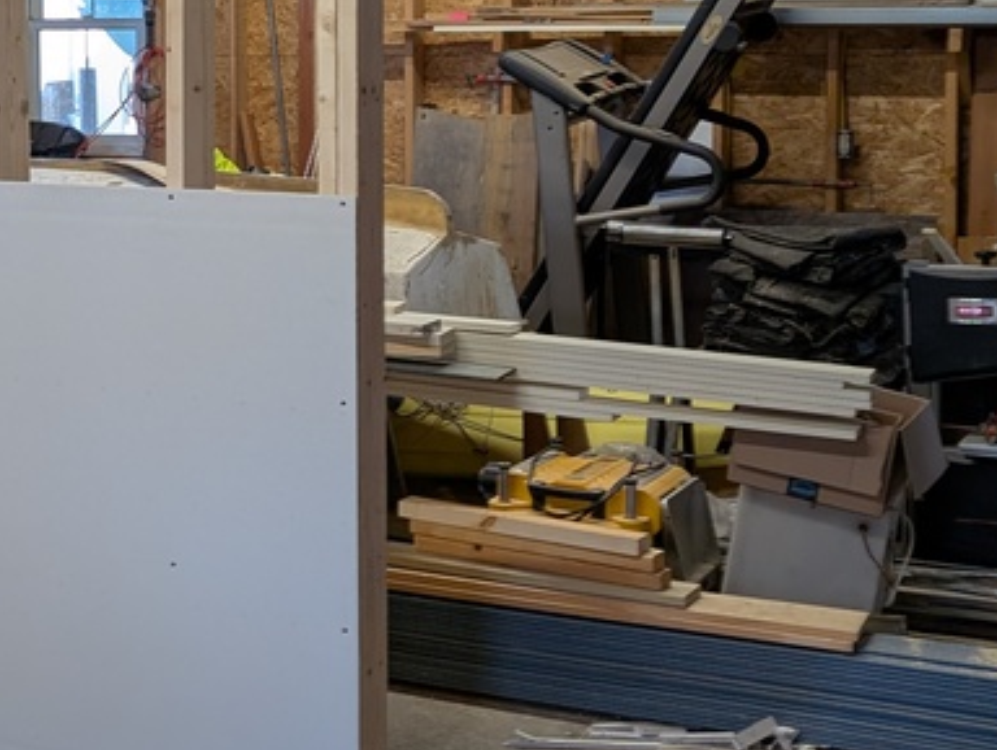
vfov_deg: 22.6
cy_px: 141
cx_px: 80
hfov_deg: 28.9
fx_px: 1846
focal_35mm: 64
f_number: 1.68
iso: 27
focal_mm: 6.9
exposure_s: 1/40
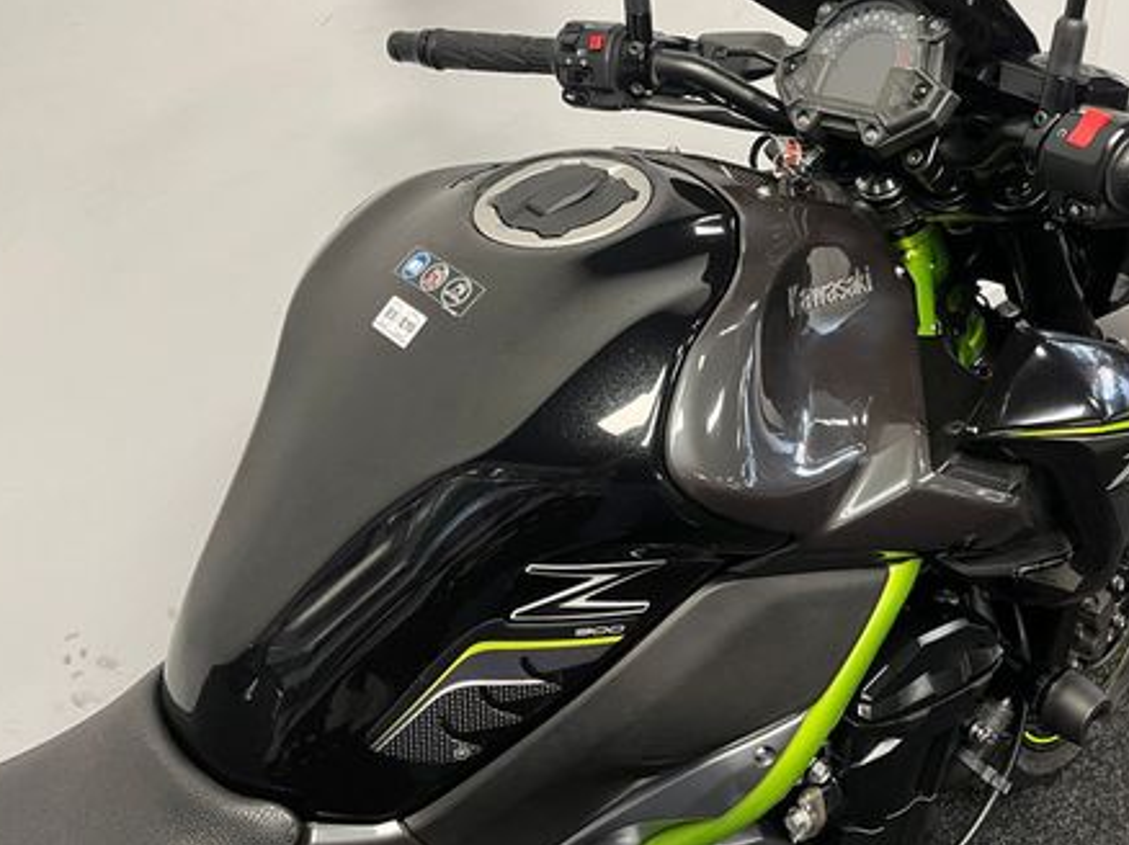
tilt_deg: -37.7
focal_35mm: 38
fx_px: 1239
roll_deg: +0.3
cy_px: 314
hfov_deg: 48.2
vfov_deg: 37.4
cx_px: 745
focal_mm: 5.1
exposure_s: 1/50
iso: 125
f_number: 1.6
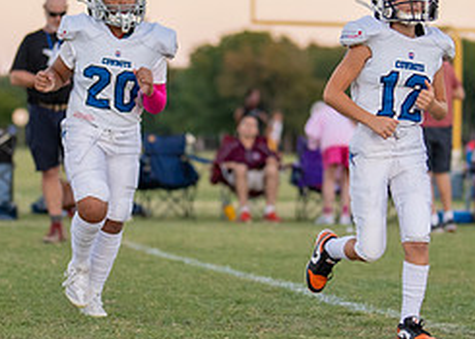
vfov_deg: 7.1
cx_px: 237
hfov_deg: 10.0
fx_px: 2725
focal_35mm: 202
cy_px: 176
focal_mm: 50
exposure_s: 1/2000
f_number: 1.2
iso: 500
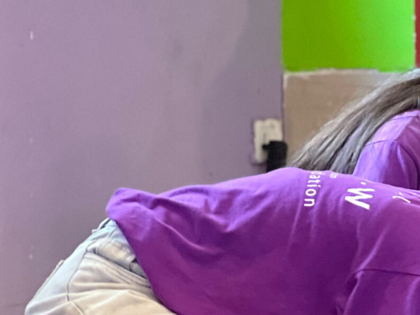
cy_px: -41
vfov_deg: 6.0
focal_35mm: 248
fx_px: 3009
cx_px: 609
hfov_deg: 7.8
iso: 400
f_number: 2.8
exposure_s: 1/20
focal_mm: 9
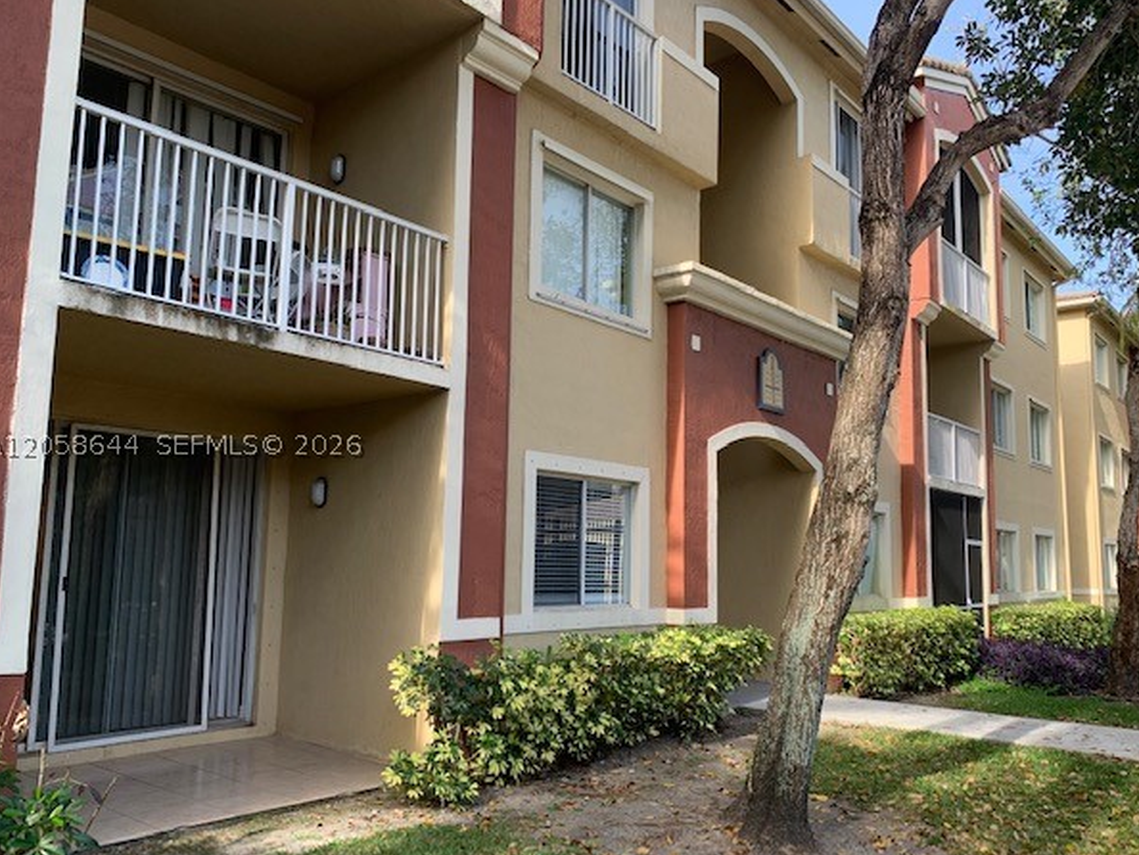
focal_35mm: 28
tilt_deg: +5.4
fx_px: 922
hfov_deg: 63.4
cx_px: 593
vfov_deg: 49.8
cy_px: 445
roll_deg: -1.4
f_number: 1.8
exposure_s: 1/302
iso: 25
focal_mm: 4.25
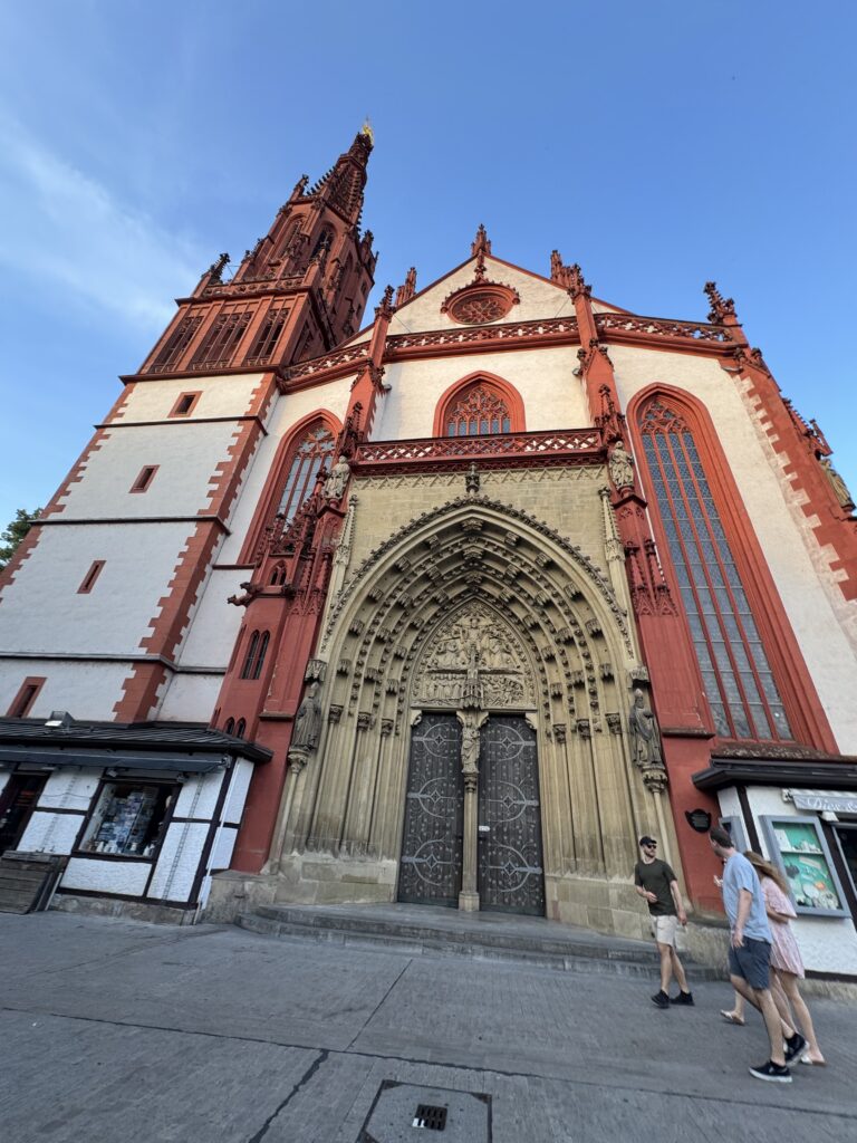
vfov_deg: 102.1
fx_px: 462
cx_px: 428
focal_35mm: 14
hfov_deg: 85.7
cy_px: 572
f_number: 2.2
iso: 40
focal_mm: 2.22
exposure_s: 1/99
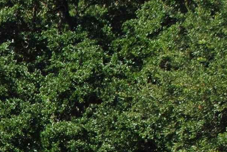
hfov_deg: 8.7
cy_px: 381
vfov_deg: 6.1
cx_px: -322
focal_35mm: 215
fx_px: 1358
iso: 100
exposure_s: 1/160
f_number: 8
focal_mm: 28
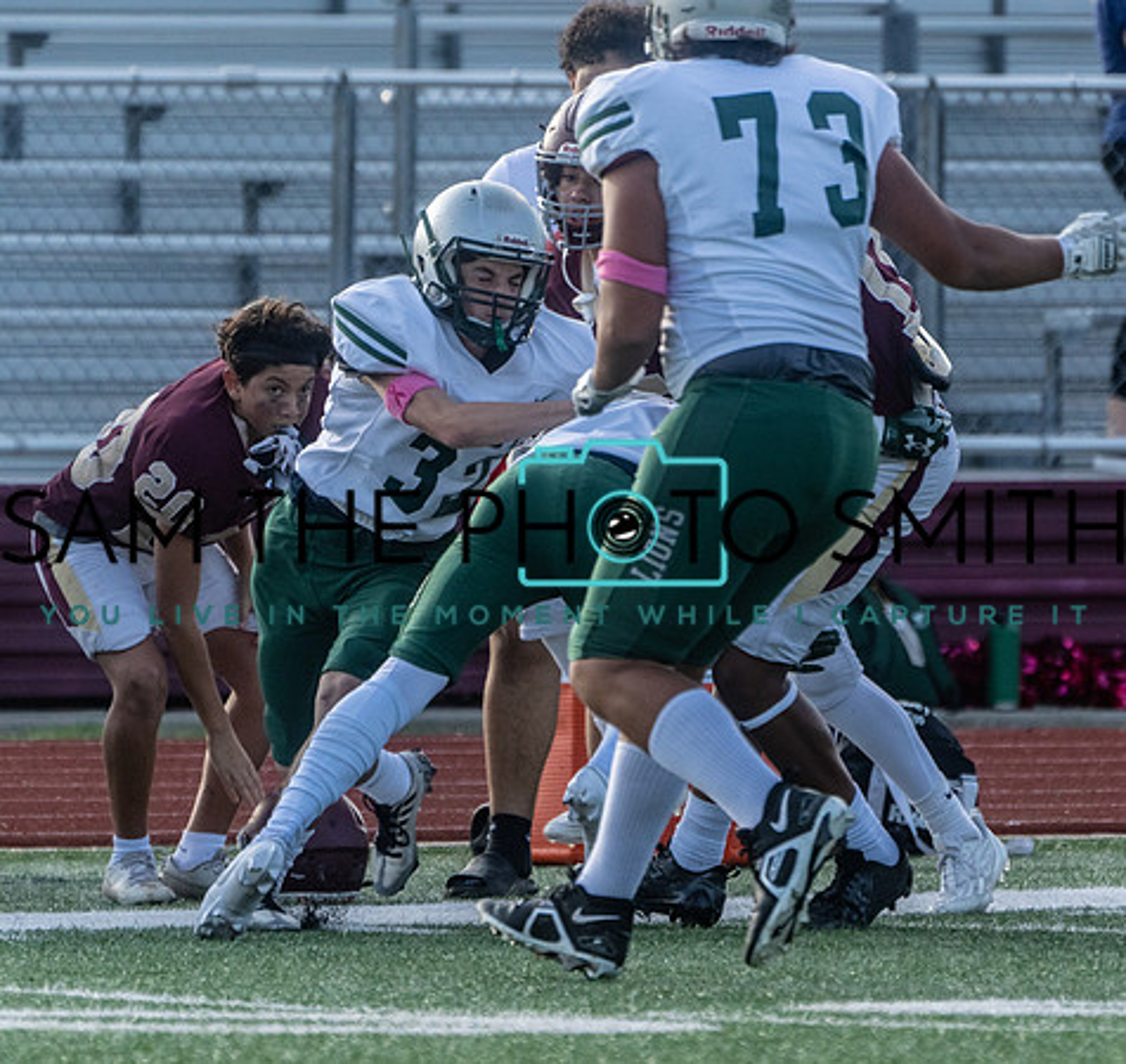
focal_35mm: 914
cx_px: 654
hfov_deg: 2.0
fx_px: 32719
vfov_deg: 1.9
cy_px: 473
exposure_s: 1/1250
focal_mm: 560
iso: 1000
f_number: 8
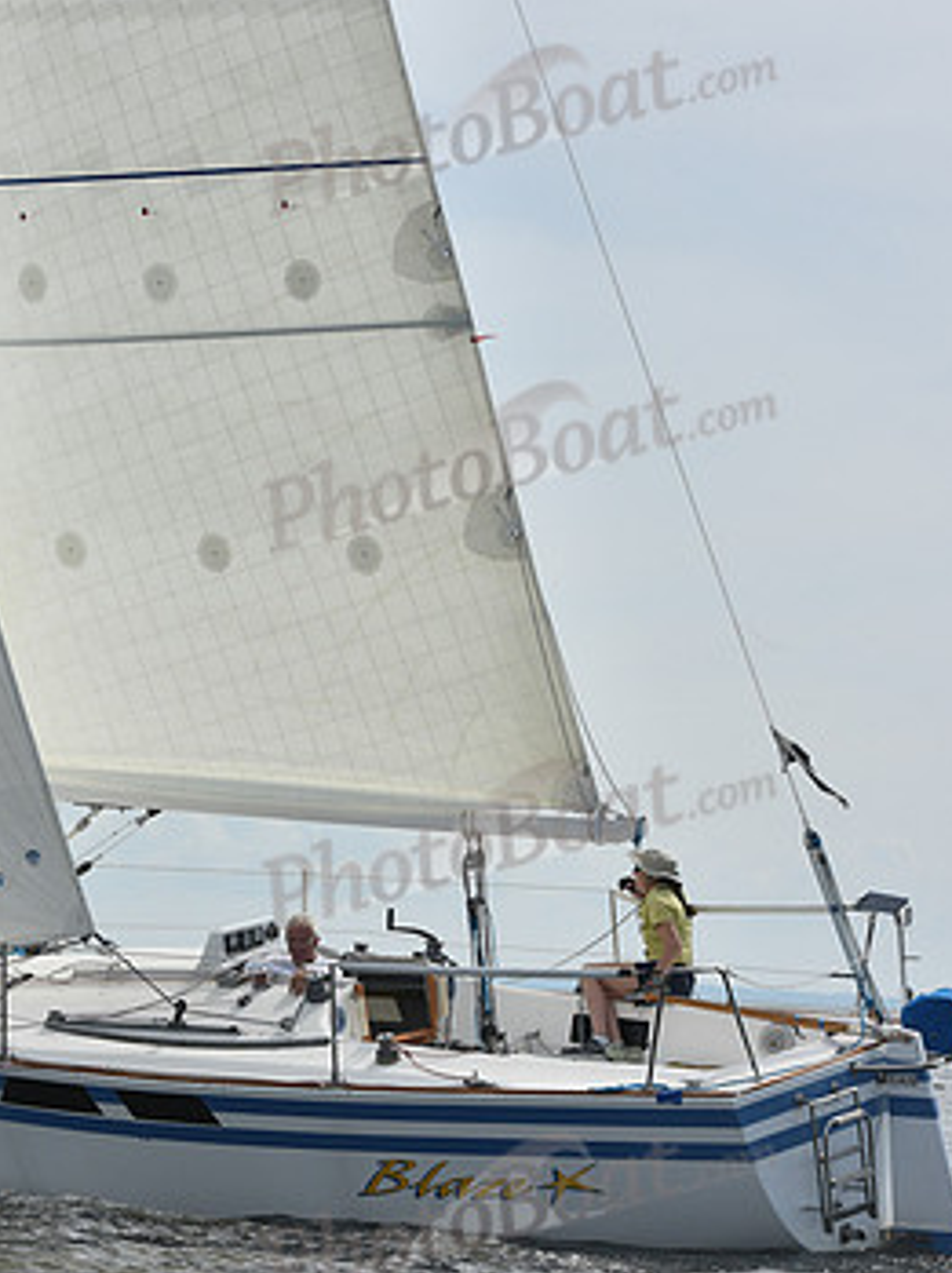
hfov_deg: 10.8
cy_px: 699
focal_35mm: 136
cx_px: 77
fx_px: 4996
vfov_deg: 14.5
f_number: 10
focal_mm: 85
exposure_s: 1/1250
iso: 320
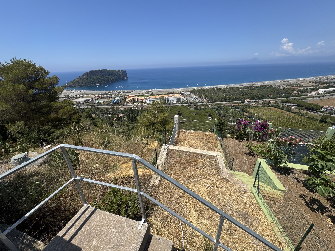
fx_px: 135
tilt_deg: -23.9
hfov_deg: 102.1
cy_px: 126
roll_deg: +3.4
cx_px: 168
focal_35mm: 14
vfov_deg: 85.7
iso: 50
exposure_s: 1/2273
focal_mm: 2.22
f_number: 2.2
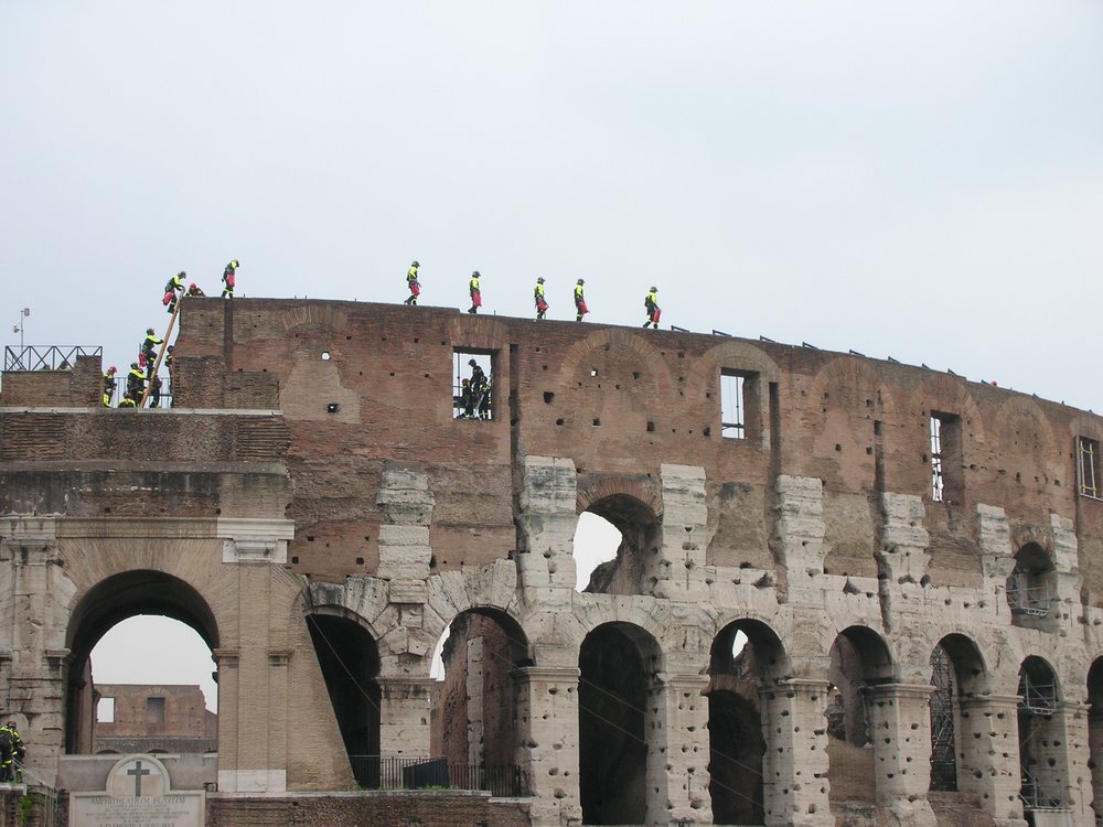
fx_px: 2326
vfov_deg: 20.2
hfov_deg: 26.7
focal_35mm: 73
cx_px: 552
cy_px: 414
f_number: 4.4
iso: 50
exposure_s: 1/106
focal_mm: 12.2
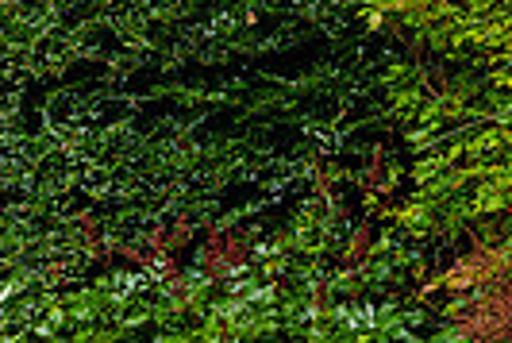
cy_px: 29
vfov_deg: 6.5
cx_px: -462
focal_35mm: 213
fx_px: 3033
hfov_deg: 9.1
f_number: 5
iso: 200
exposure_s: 1/400
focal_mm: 49
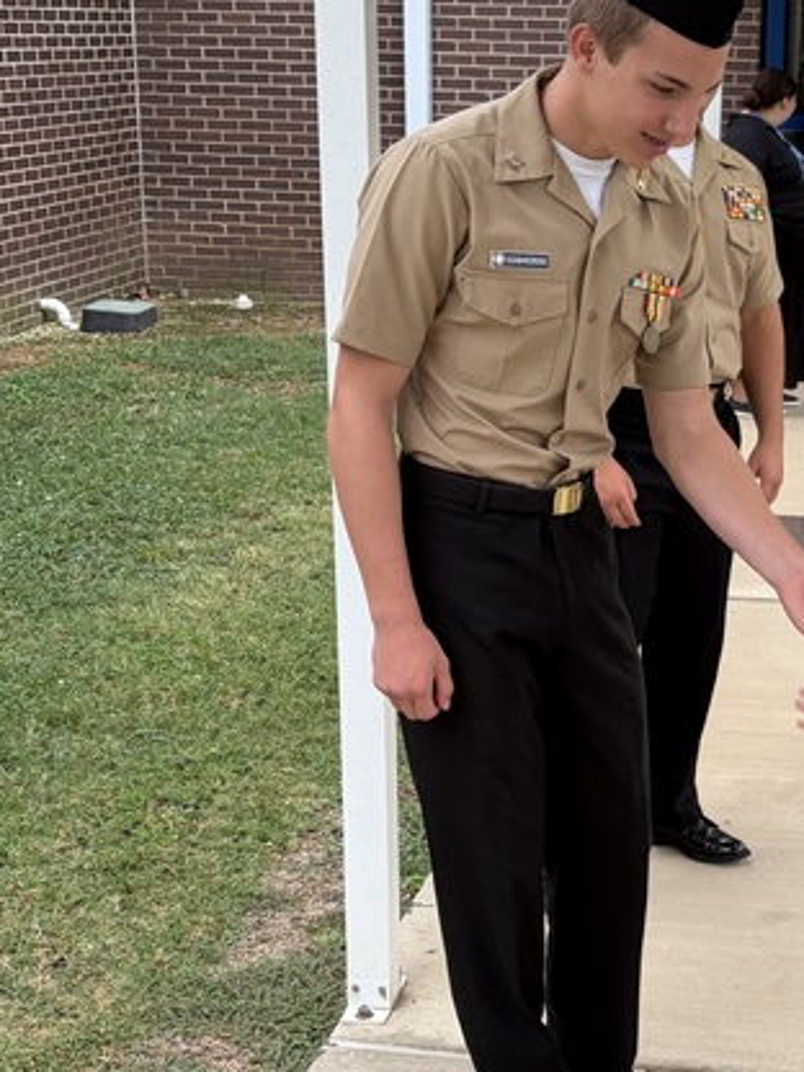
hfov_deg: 22.6
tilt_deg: -20.8
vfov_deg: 30.2
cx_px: 660
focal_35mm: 64
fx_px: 1982
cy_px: 657
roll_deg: -0.5
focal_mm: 5.96
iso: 40
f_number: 1.6
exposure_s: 1/137
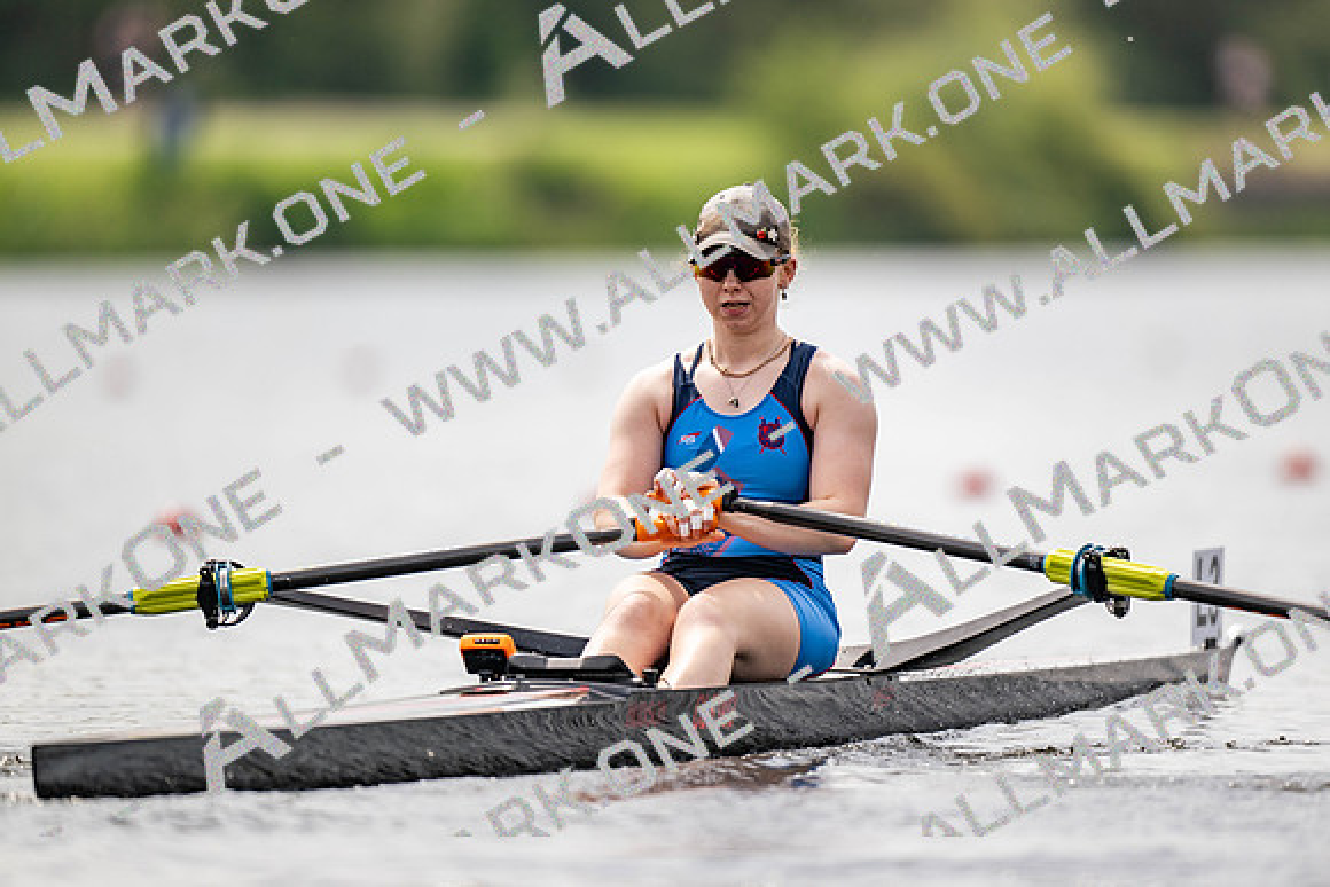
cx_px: 665
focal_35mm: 600
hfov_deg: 3.4
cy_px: 444
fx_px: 22171
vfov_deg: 2.3
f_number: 4
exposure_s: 1/2500
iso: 220
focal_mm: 600
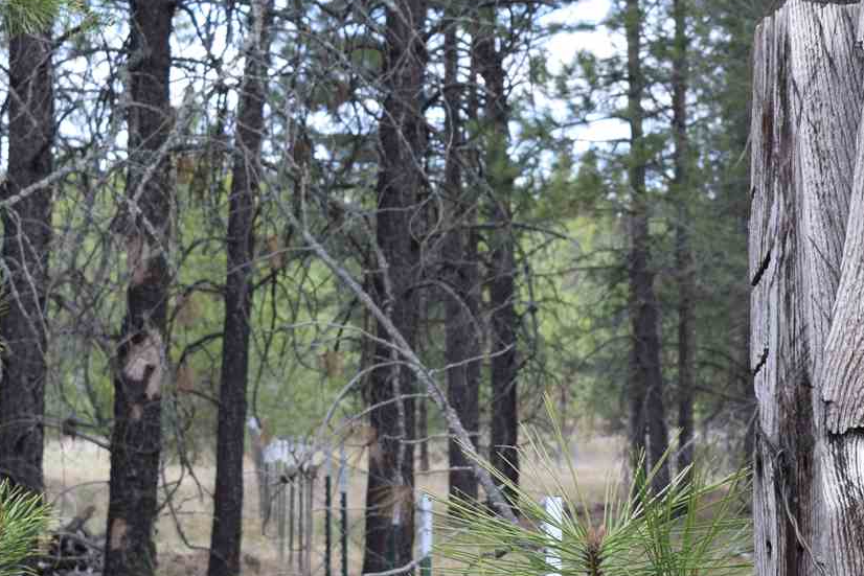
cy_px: 162
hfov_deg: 17.6
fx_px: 2766
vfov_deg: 11.9
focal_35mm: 115
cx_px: 712
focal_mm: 31
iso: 400
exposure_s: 1/200
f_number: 7.1
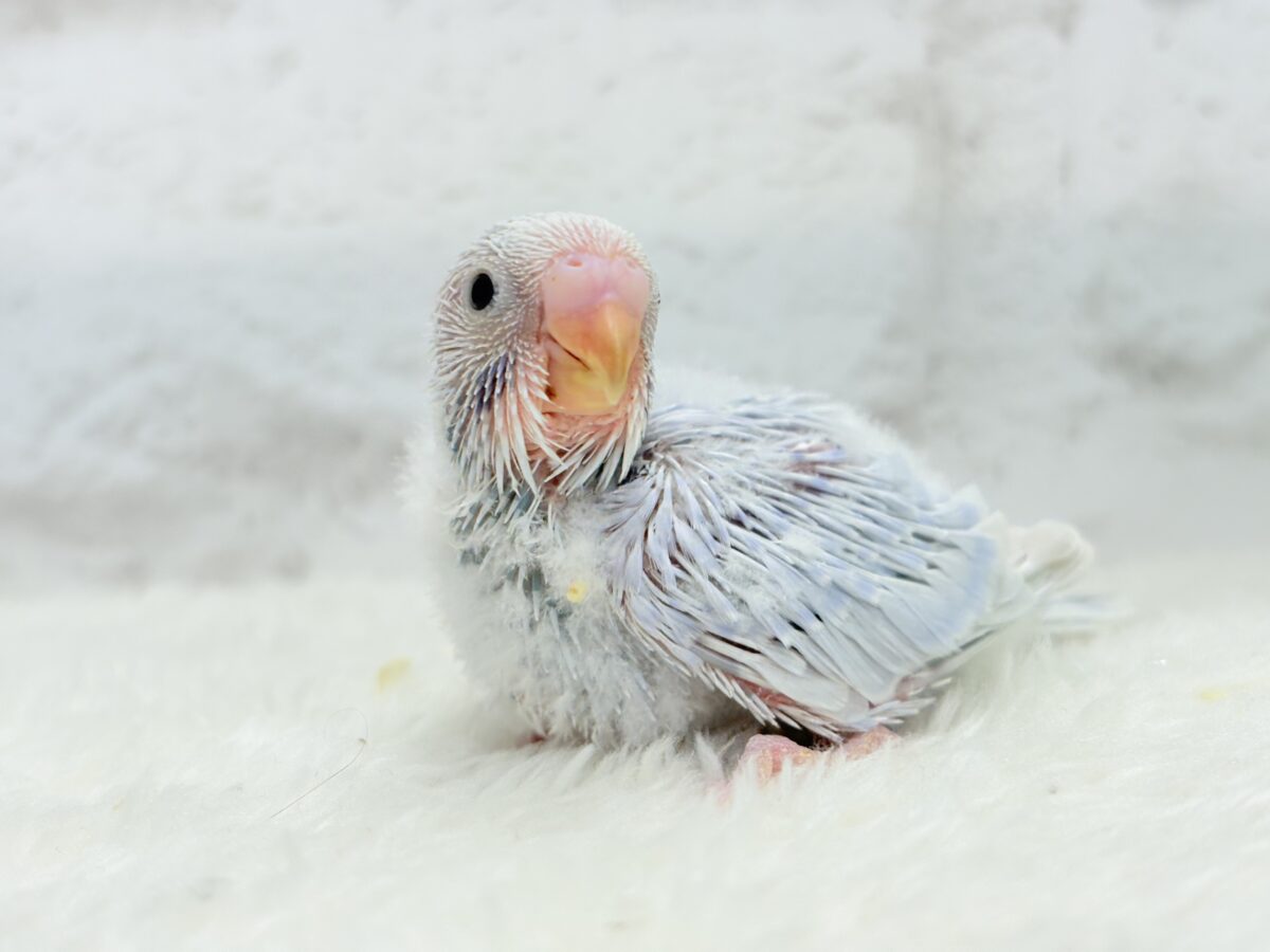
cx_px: 635
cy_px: 476
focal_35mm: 52
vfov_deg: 28.0
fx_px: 1908
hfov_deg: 36.8
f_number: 1.6
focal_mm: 5.96
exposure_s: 1/100
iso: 64
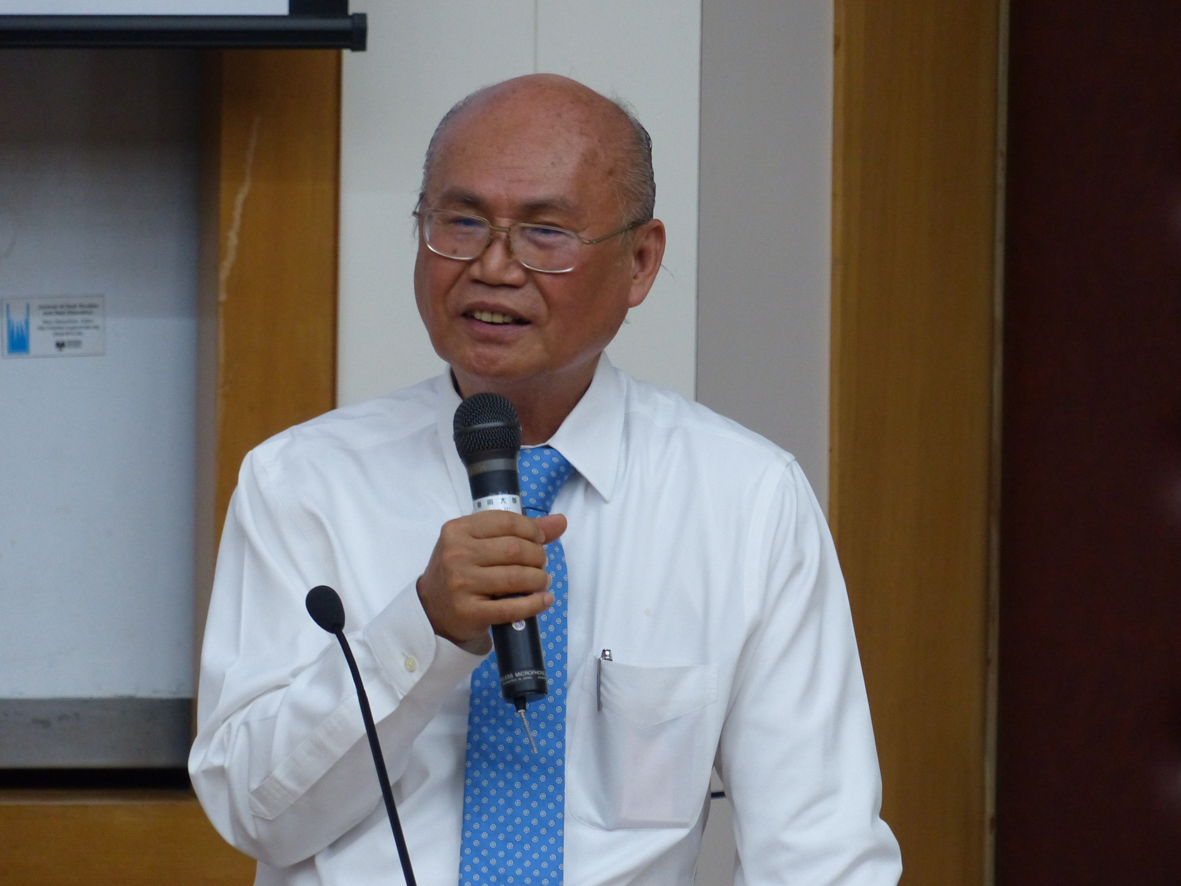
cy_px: 443
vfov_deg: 3.2
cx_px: 590
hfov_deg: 4.3
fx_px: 15694
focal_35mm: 460
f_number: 2.8
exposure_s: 1/80
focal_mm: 82.8
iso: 400
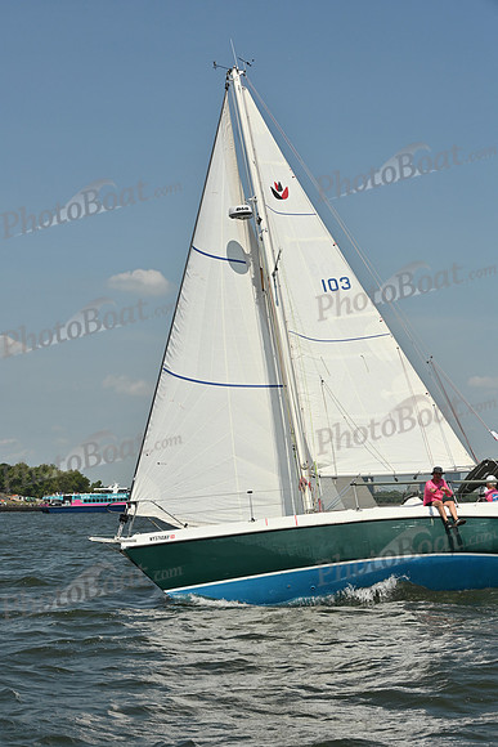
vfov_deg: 28.8
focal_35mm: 70
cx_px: 249
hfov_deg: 19.5
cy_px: 374
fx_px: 1452
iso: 320
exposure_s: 1/1600
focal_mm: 70
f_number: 10
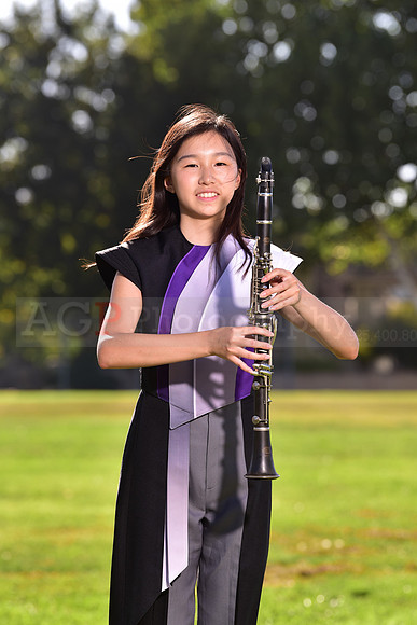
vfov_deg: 11.4
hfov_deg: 7.6
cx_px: 208
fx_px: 3125
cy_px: 312
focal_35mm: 180
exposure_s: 1/250
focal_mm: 180
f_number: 5.6
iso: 100
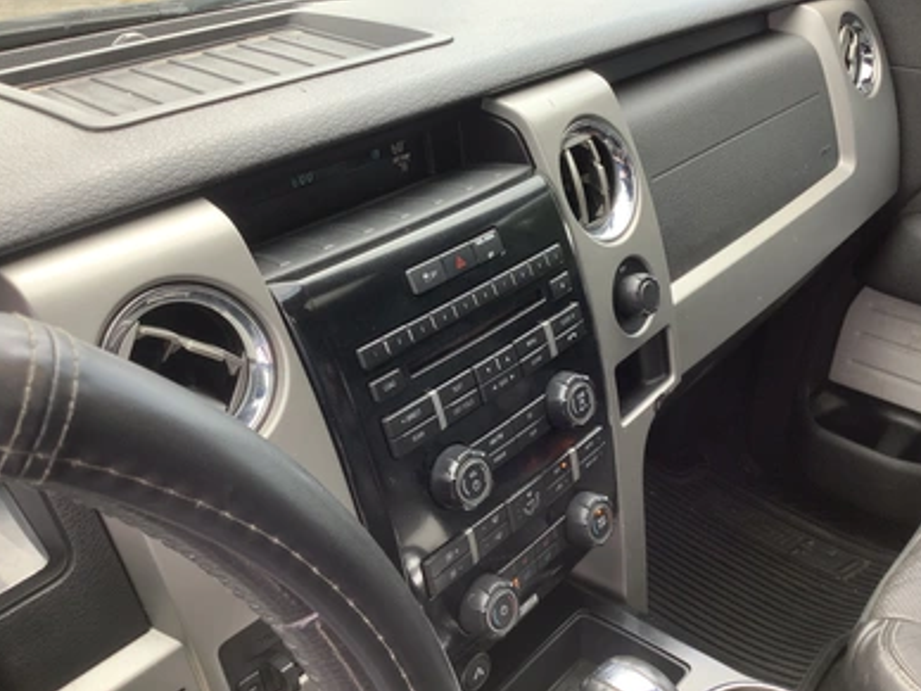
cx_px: 460
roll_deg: +3.0
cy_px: 354
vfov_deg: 44.2
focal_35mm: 32
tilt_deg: -35.3
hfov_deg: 56.8
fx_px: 851
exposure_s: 1/100
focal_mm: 3.3
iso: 32
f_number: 2.4
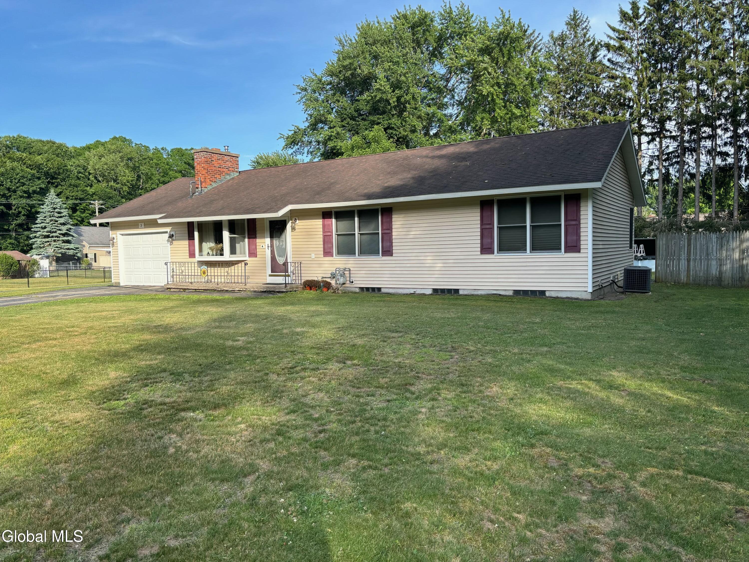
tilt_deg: -3.8
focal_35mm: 26
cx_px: 374
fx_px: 563
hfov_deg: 67.3
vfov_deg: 53.1
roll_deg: +1.1
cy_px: 281
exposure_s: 1/799
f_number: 1.6
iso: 50
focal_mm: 5.96
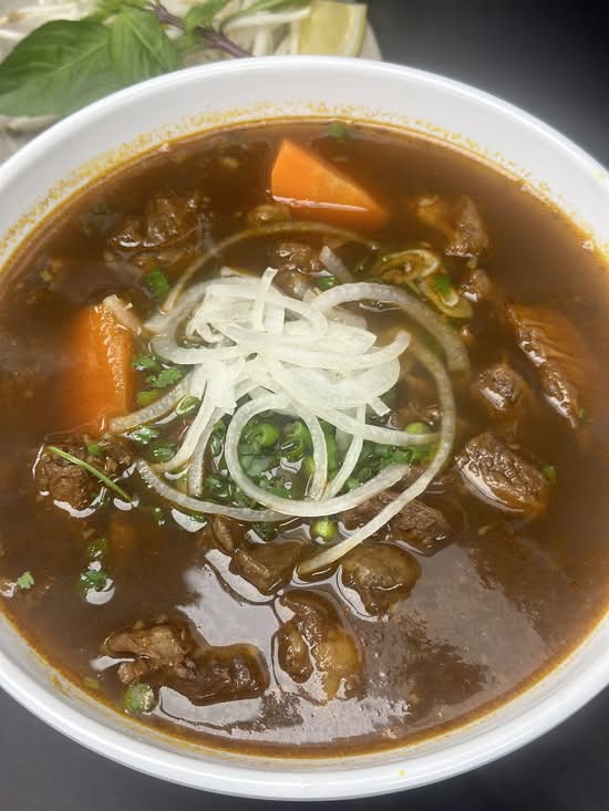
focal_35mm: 48
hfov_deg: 30.3
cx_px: 304
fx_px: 1126
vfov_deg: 39.7
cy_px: 406
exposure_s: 1/120
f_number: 1.78
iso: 125
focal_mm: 6.86
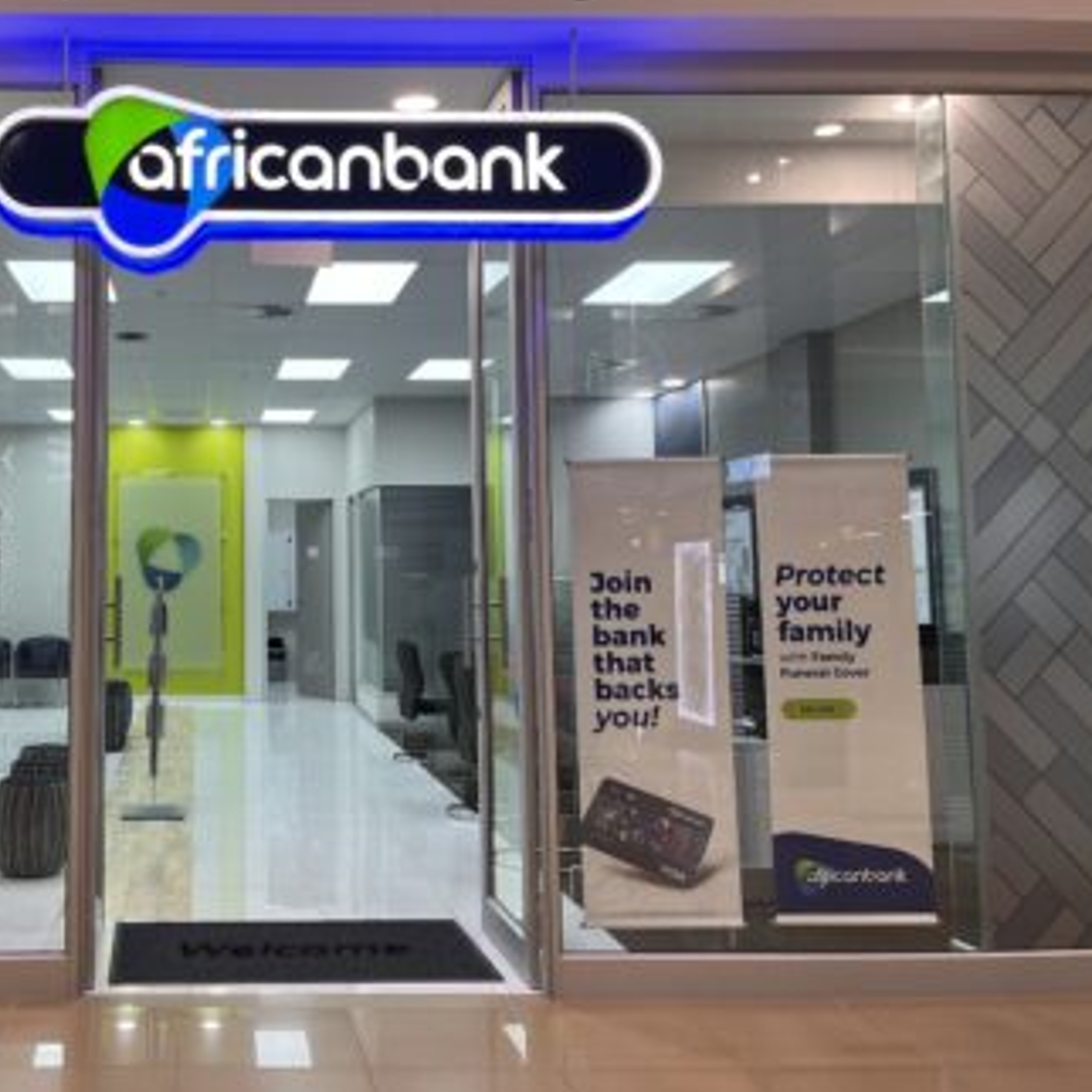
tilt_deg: +6.5
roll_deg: -0.4
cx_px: 246
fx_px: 1356
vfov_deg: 43.6
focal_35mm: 38
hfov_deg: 42.2
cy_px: 434
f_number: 1.6
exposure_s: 1/100
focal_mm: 5.1
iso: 64
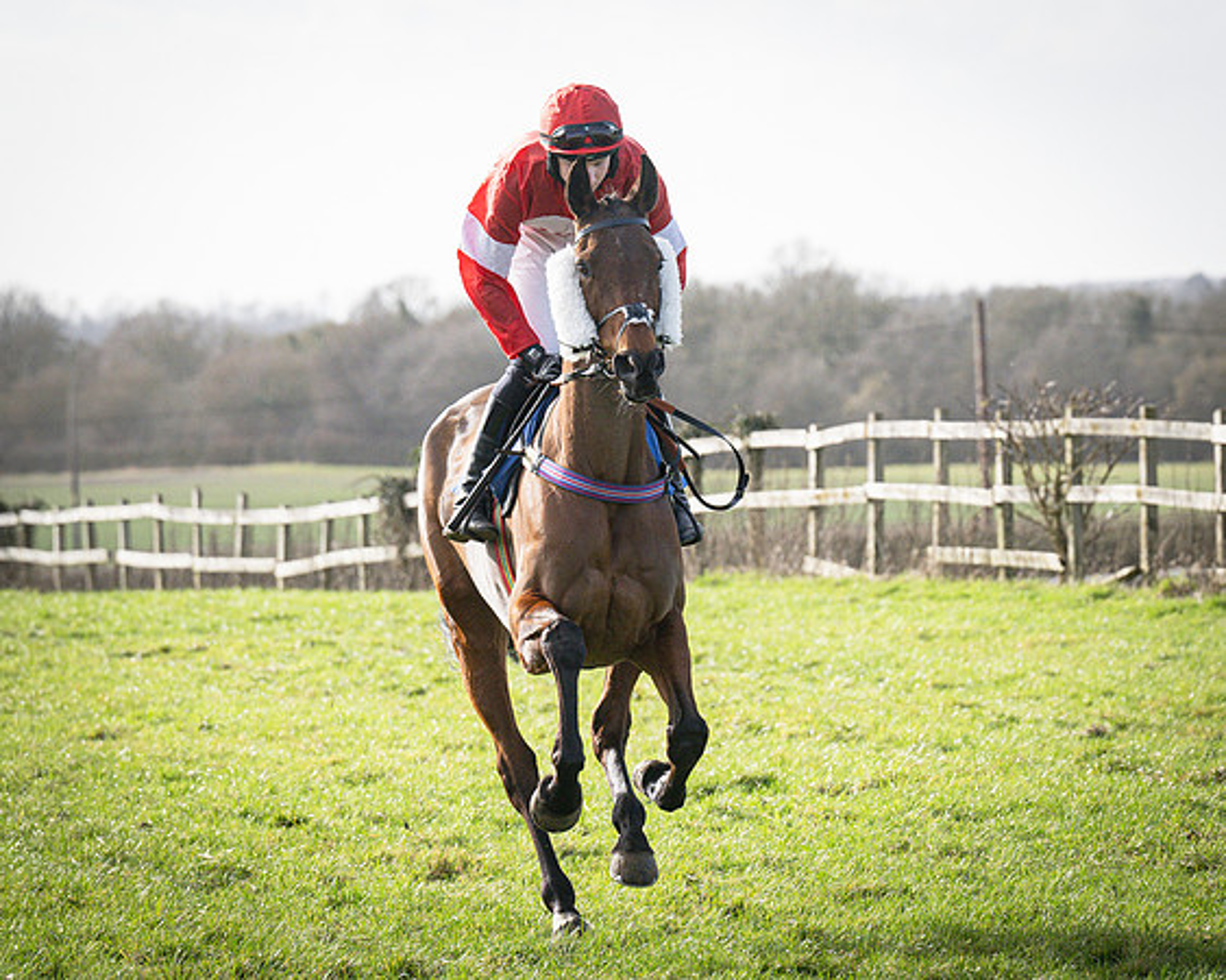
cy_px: 402
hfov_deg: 5.9
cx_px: 885
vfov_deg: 4.7
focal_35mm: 326
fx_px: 11827
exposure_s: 1/1600
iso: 400
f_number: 5
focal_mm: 145
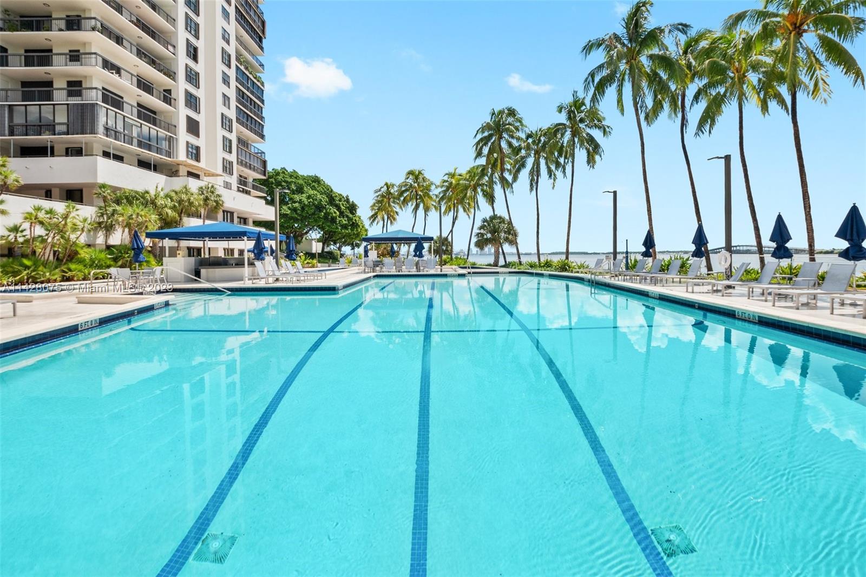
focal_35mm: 15
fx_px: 361
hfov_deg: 100.4
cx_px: 433
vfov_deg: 77.3
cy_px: 288
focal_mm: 10
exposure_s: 1/640
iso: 200
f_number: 8
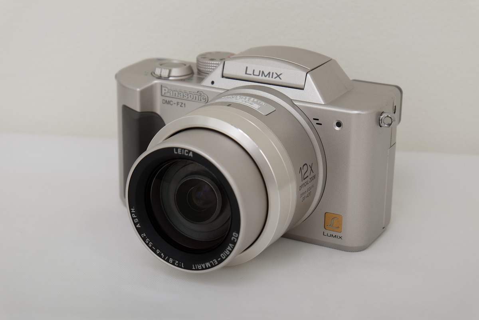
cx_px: 240
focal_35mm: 75
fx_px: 998
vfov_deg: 18.2
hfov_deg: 27.0
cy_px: 160
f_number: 8
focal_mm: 50
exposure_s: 1/125
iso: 200
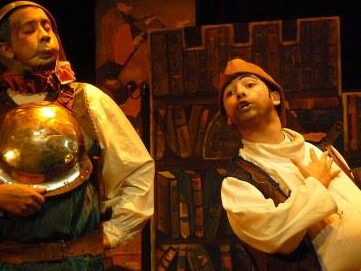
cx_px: 173
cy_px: 140
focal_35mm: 108
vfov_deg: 13.7
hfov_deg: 18.2
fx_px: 1127
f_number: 2.8
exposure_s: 1/20
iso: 200
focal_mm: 9.6
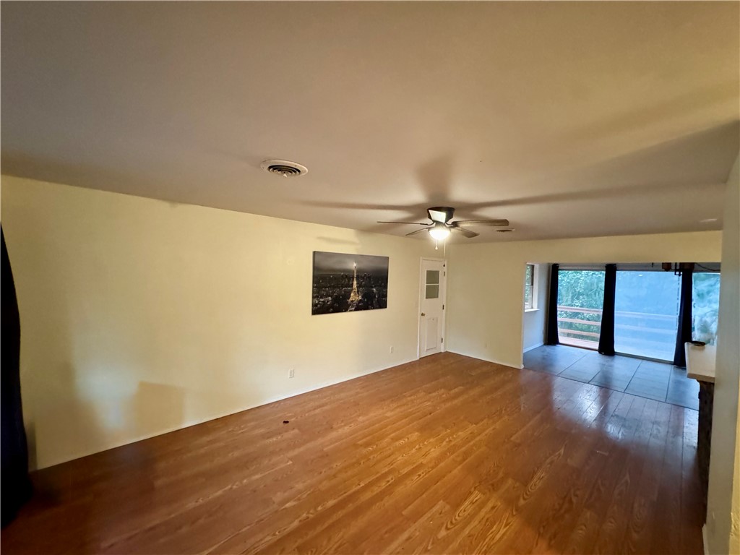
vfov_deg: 85.7
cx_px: 370
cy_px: 278
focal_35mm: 14
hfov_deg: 102.1
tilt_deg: -2.3
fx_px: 299
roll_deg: -2.4
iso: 1250
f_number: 2.2
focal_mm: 2.22
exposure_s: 1/60
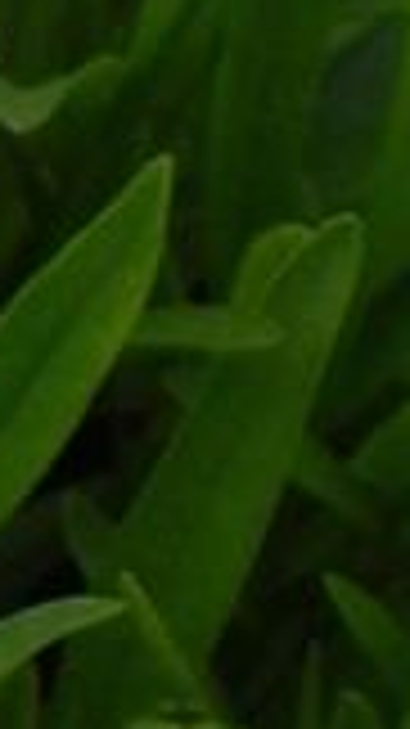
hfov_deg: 1.9
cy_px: 531
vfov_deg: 3.4
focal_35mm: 631
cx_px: -72
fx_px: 12208
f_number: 4.5
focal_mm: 20.8
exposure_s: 1/1000
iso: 160
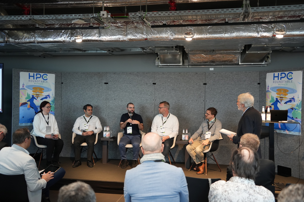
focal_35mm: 37
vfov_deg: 35.9
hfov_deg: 51.9
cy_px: 101
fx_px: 312
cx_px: 152
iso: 2000
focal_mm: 37
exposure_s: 1/160
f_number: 3.2
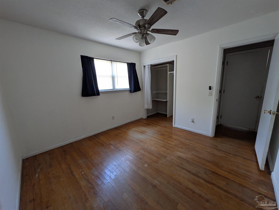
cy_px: 105
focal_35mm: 14
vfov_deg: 85.7
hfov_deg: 102.0
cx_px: 140
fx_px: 113
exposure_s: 1/24
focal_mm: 1.83
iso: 138
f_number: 2.2
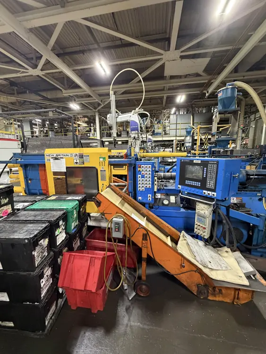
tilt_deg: -11.3
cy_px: 177
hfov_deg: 85.7
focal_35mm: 14
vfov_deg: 102.0
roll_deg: +2.0
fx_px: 143
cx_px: 133
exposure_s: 1/60
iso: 500
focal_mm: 2.22
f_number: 2.2
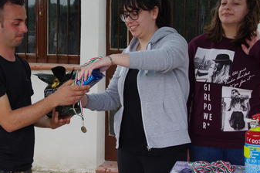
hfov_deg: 21.4
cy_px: 63
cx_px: 88
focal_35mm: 95
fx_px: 685
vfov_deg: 14.4
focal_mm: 43
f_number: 8
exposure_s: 1/125
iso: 800
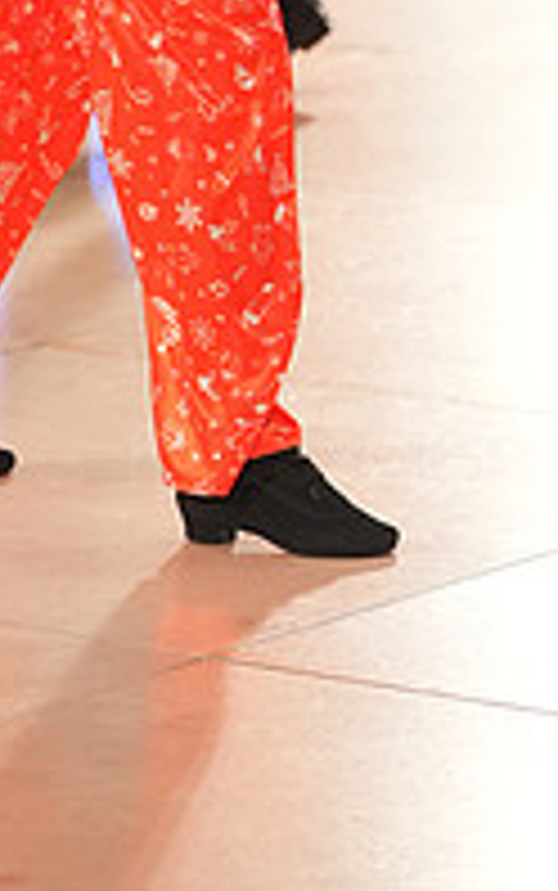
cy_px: -234
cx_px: 488
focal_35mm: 230
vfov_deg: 9.0
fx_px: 5588
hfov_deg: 5.7
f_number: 3.2
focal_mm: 77
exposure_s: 1/400
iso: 3200
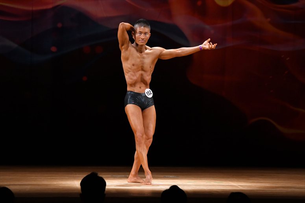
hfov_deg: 9.2
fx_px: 1905
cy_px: 102
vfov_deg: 6.1
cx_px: 152
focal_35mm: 225
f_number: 5.6
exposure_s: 1/400
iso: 3200
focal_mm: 150
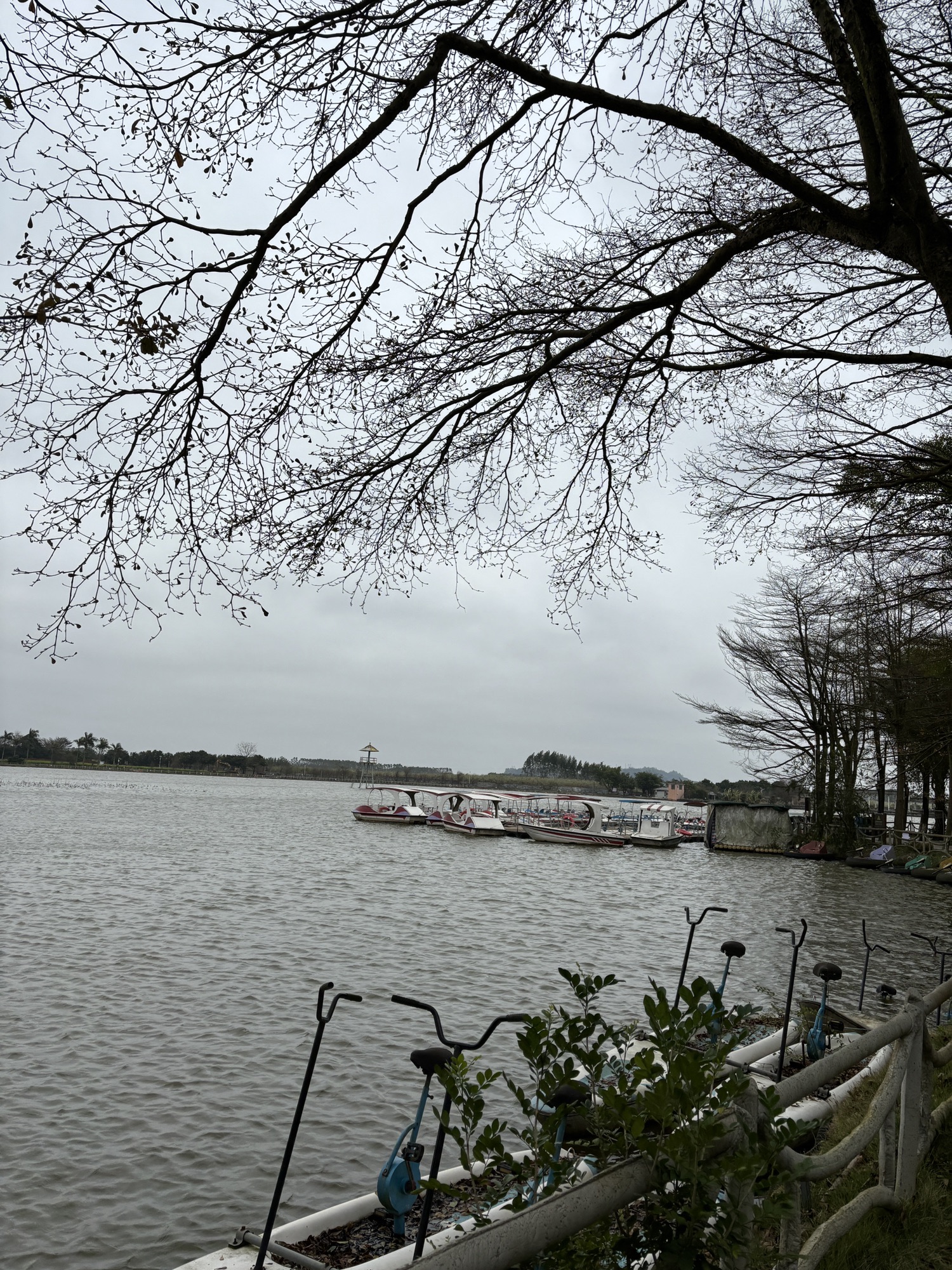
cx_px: 476
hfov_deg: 53.1
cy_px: 635
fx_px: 953
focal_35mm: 26
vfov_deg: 67.3
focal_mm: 5.96
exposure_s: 1/2151
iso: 50
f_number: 1.6
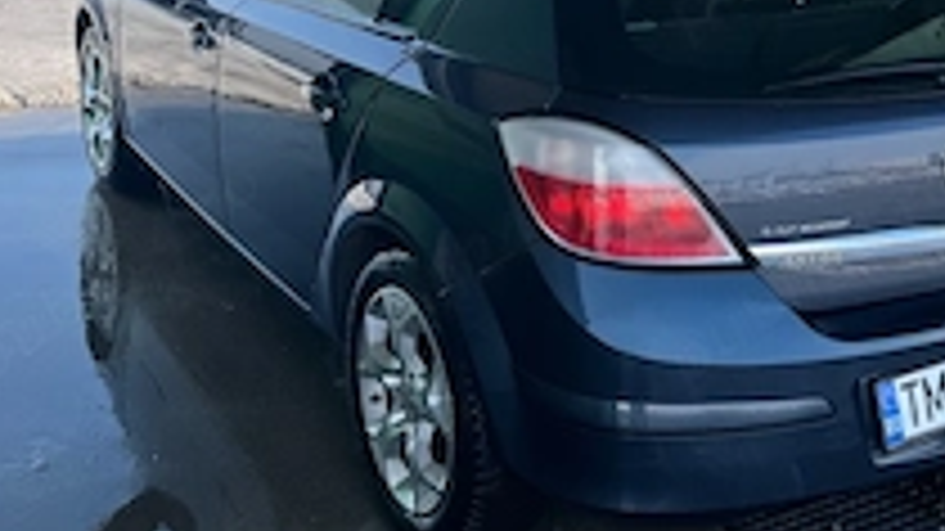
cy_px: -22
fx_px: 1353
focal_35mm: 54
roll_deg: +0.0
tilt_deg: -8.2
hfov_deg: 38.4
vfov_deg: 21.3
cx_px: 554
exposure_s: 1/1536
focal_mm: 5.1
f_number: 1.6
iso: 50
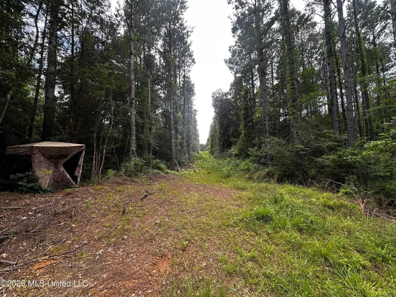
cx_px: 198
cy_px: 148
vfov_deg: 85.7
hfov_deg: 102.1
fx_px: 160
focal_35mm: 14
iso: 40
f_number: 2.2
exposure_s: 1/109
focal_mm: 2.2
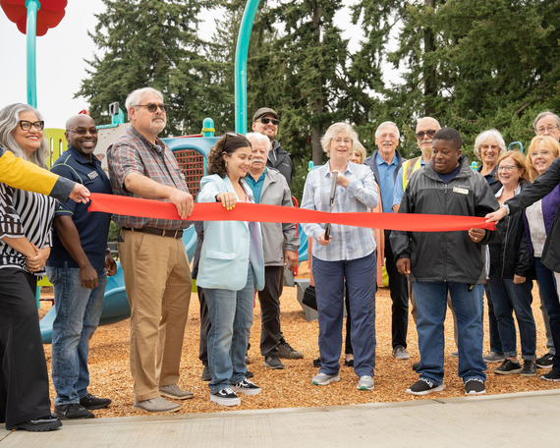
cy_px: 225
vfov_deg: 29.5
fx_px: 850
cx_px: 337
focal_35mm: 51
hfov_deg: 36.3
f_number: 5
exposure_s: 1/500
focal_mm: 44.6
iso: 500
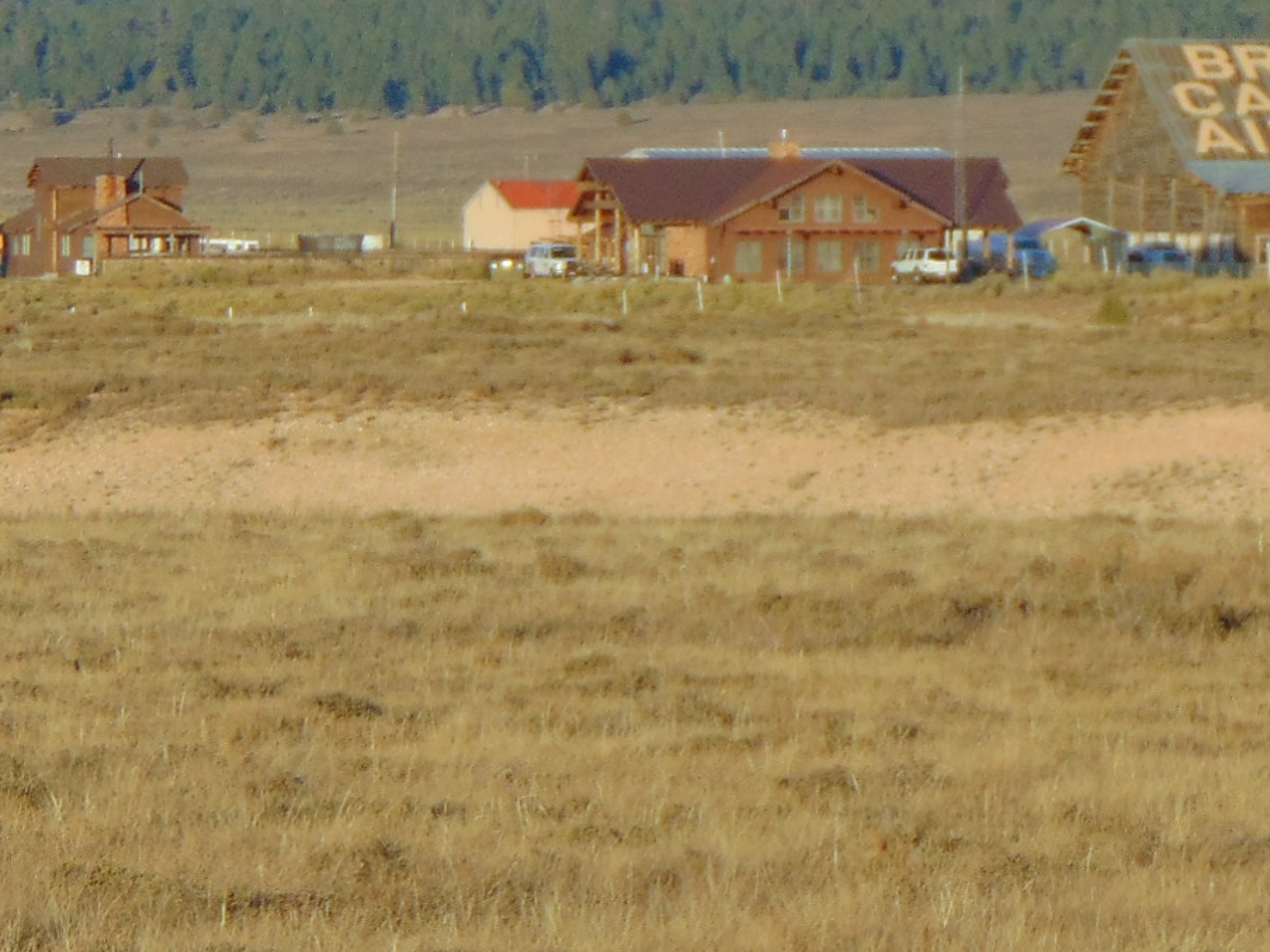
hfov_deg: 2.8
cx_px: 580
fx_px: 26305
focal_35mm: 717
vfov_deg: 2.1
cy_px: 351
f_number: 4.1
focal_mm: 44.9
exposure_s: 1/500
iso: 80
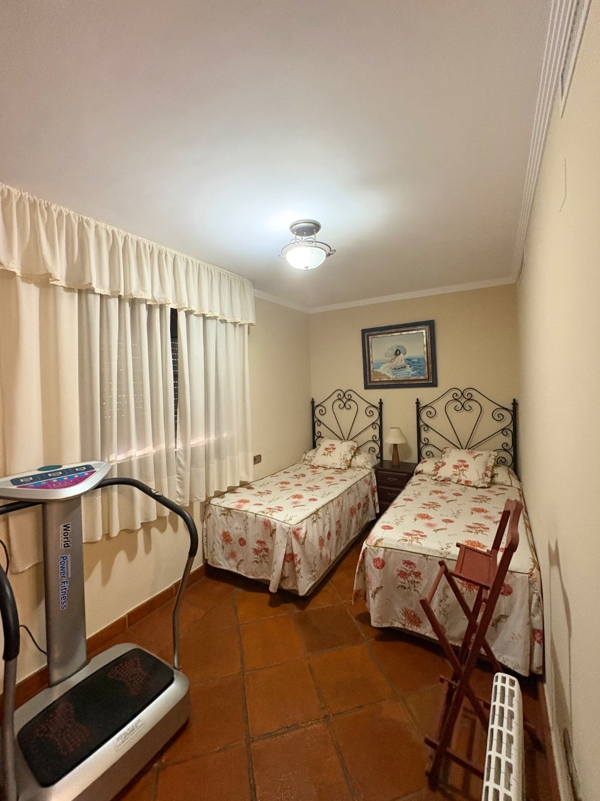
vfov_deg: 102.1
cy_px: 400
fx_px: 324
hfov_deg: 85.6
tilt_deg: -1.0
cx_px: 300
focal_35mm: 14
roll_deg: +1.6
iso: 640
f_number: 2.2
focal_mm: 2.22
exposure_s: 1/50
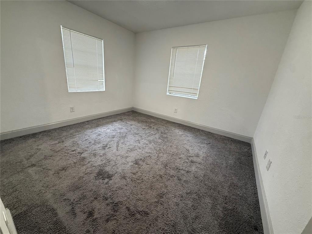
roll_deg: -4.5
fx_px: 126
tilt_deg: -17.1
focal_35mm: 14
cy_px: 117
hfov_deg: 102.1
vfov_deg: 85.7
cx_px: 156
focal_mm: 2.22
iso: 320
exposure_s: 1/60
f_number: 2.2
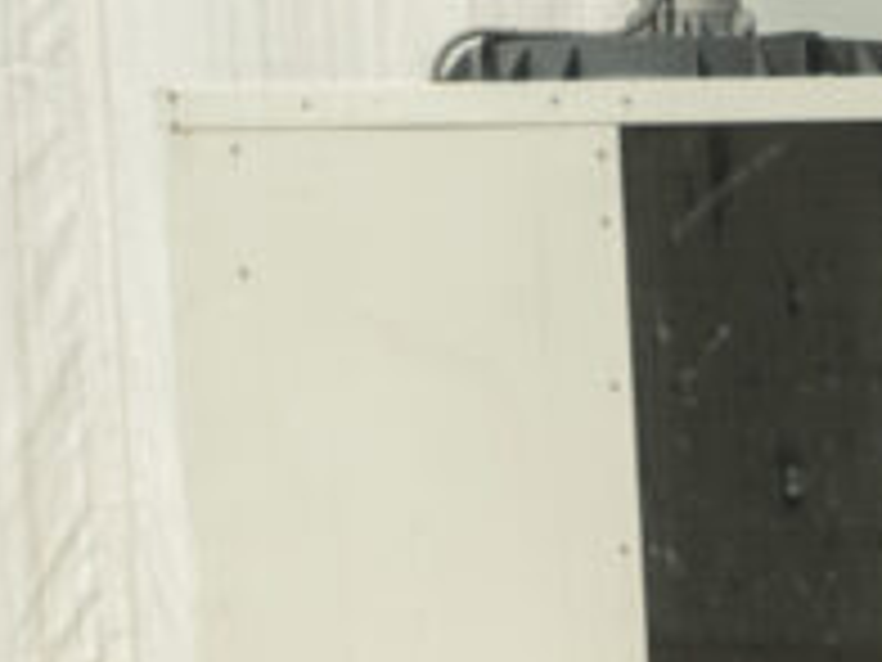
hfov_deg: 10.2
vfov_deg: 8.2
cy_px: 1029
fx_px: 4484
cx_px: 1886
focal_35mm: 176
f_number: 9
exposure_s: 1/500
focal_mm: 35
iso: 250
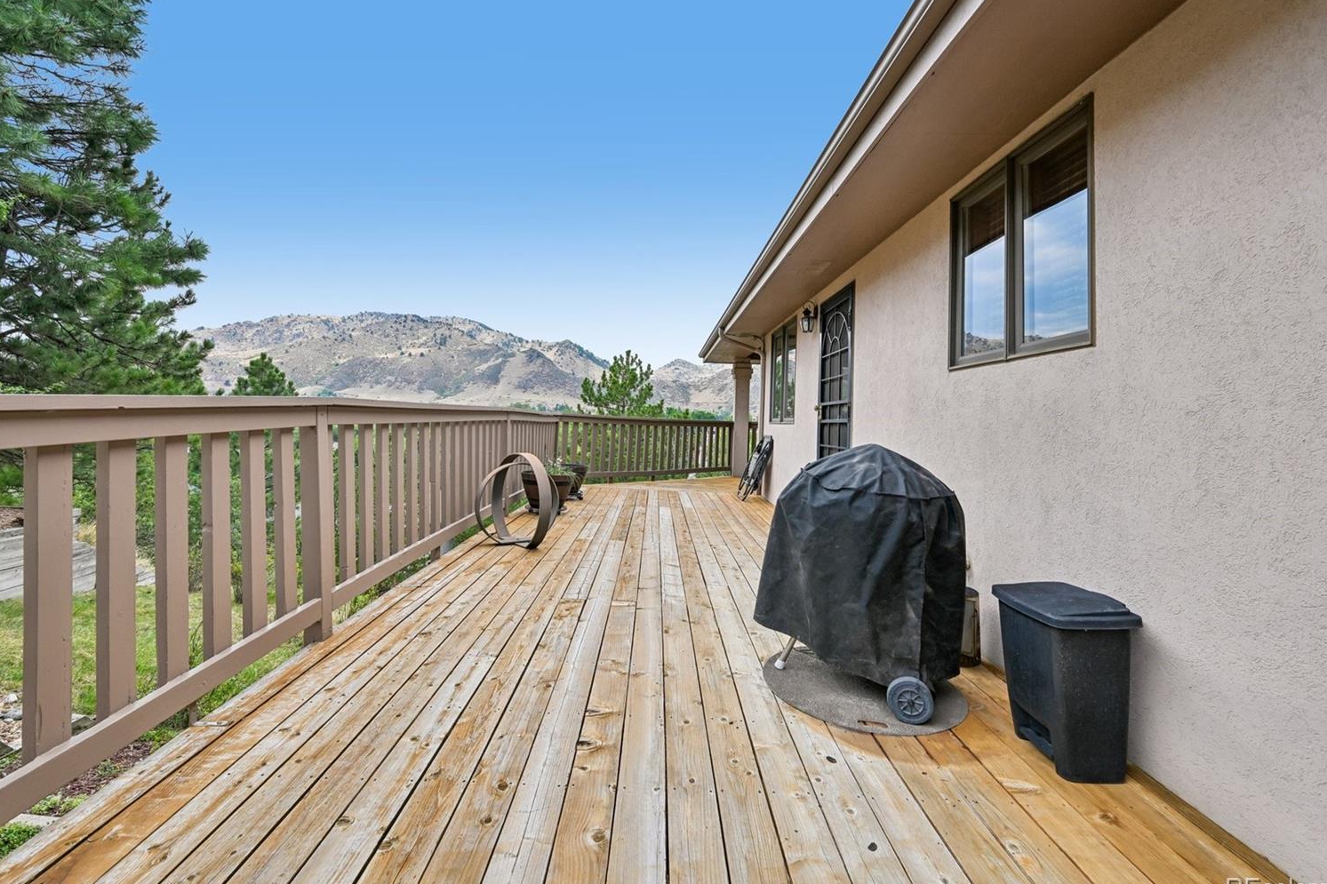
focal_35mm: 15
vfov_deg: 77.3
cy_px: 433
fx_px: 553
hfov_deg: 100.4
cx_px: 659
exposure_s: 1/80
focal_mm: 14
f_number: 10
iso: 64
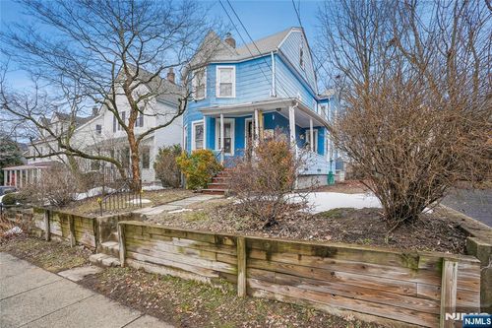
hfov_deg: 96.8
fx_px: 219
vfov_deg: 73.7
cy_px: 164
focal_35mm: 16
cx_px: 246
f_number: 9
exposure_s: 1/320
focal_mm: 16
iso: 400
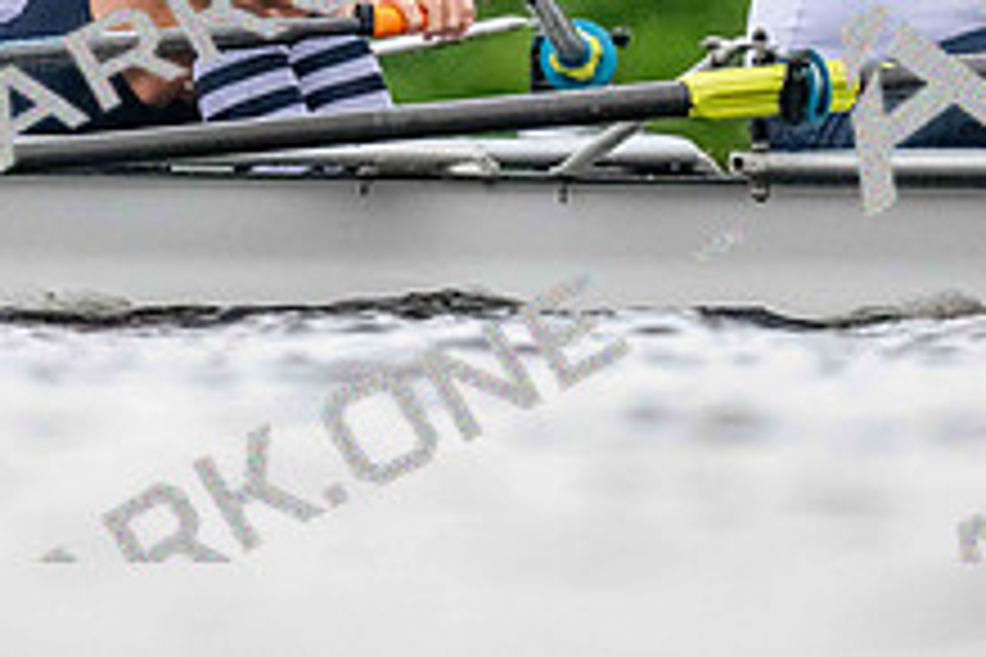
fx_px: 43490
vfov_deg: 0.9
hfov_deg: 1.3
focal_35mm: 1588
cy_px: -209
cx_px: 455
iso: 5000
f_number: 4
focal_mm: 600
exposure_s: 1/2500
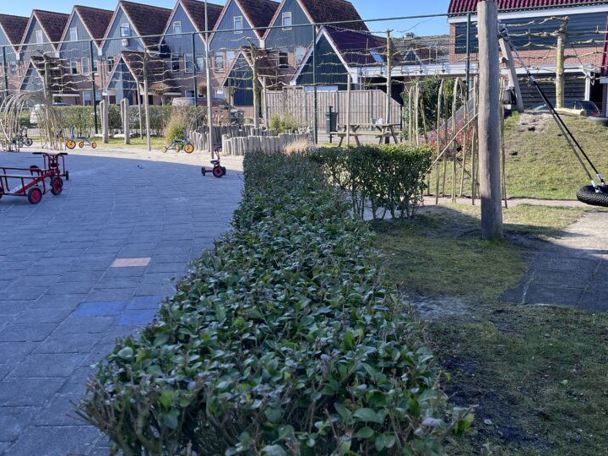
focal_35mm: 37
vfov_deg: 38.6
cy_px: 190
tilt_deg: -8.4
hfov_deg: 50.0
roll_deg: +0.8
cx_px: 339
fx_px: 650
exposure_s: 1/1096
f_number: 1.6
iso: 50
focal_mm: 5.1
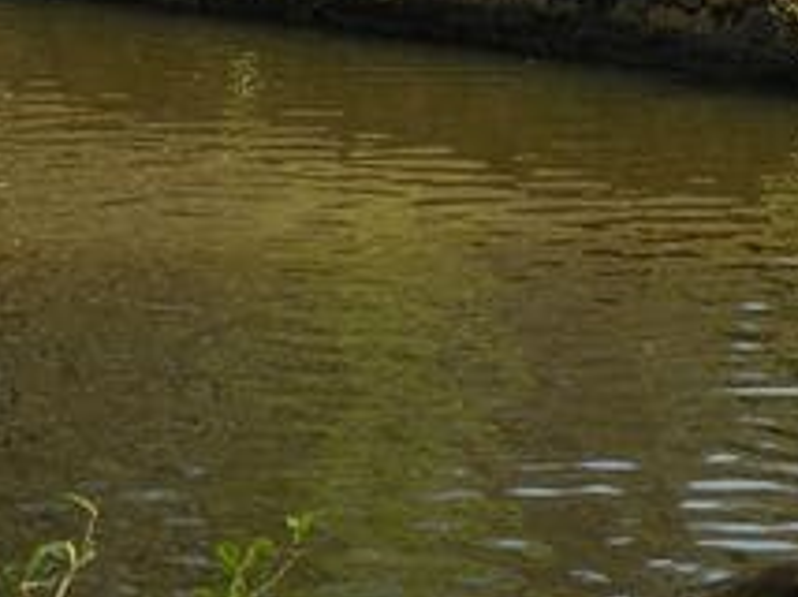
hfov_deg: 7.9
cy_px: -489
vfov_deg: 5.8
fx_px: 5780
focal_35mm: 251
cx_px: 224
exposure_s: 1/152
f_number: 5
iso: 94
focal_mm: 11.9
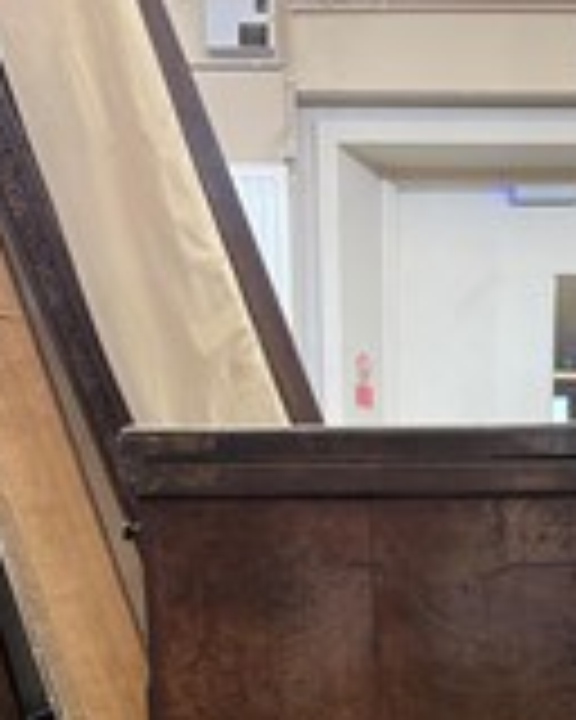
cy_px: 882
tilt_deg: -11.2
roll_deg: +0.6
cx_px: 410
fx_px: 1300
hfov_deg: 24.8
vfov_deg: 27.1
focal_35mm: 61
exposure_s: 1/50
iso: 320
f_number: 1.6
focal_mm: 5.1
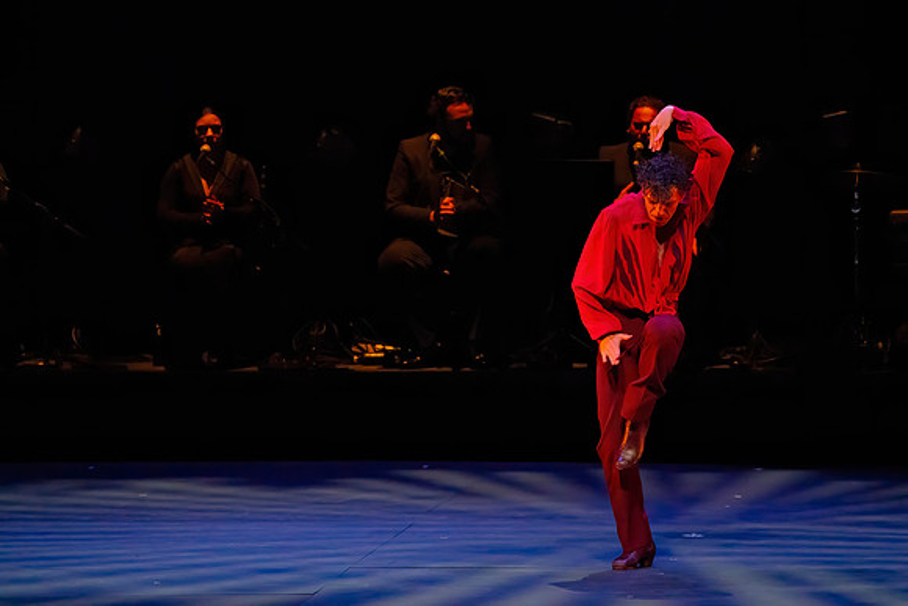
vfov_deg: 3.9
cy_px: 303
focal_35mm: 355
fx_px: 8956
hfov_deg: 5.8
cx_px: 454
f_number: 8
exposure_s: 1/400
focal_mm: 355
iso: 20000
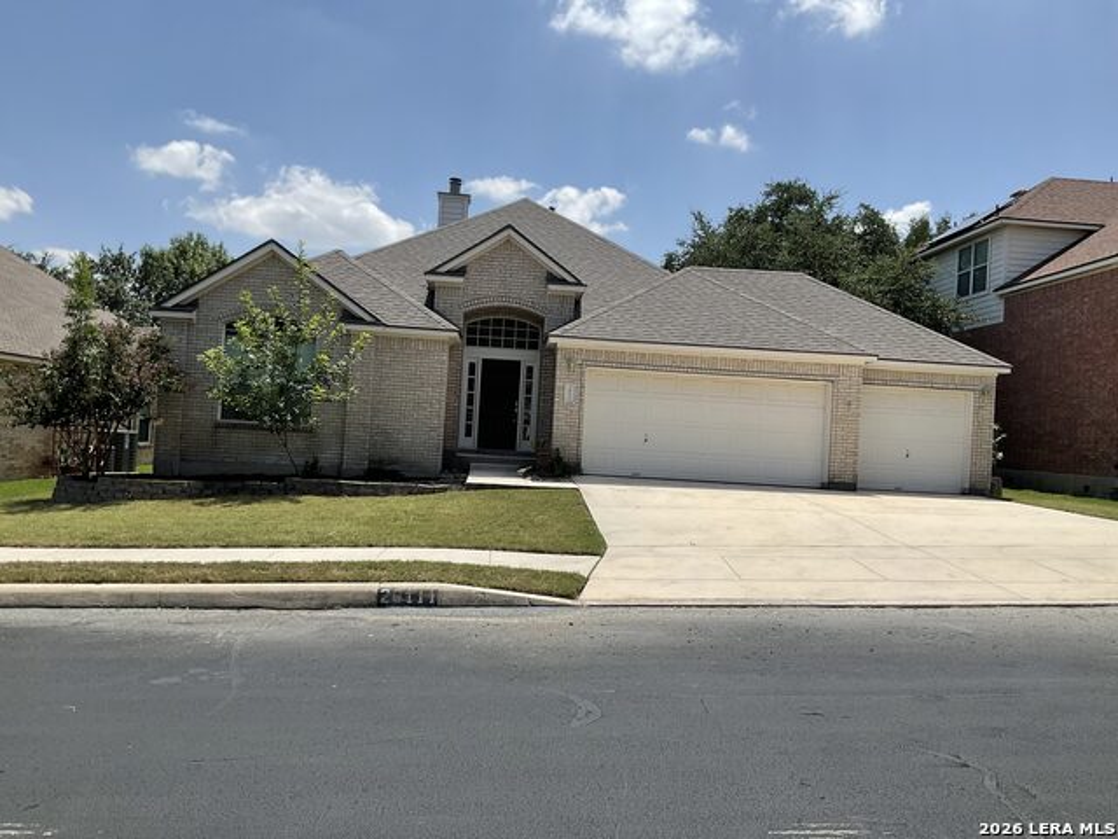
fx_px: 937
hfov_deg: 61.7
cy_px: 420
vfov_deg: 48.2
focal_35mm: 29
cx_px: 559
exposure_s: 1/2427
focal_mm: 3
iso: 16
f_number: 1.8
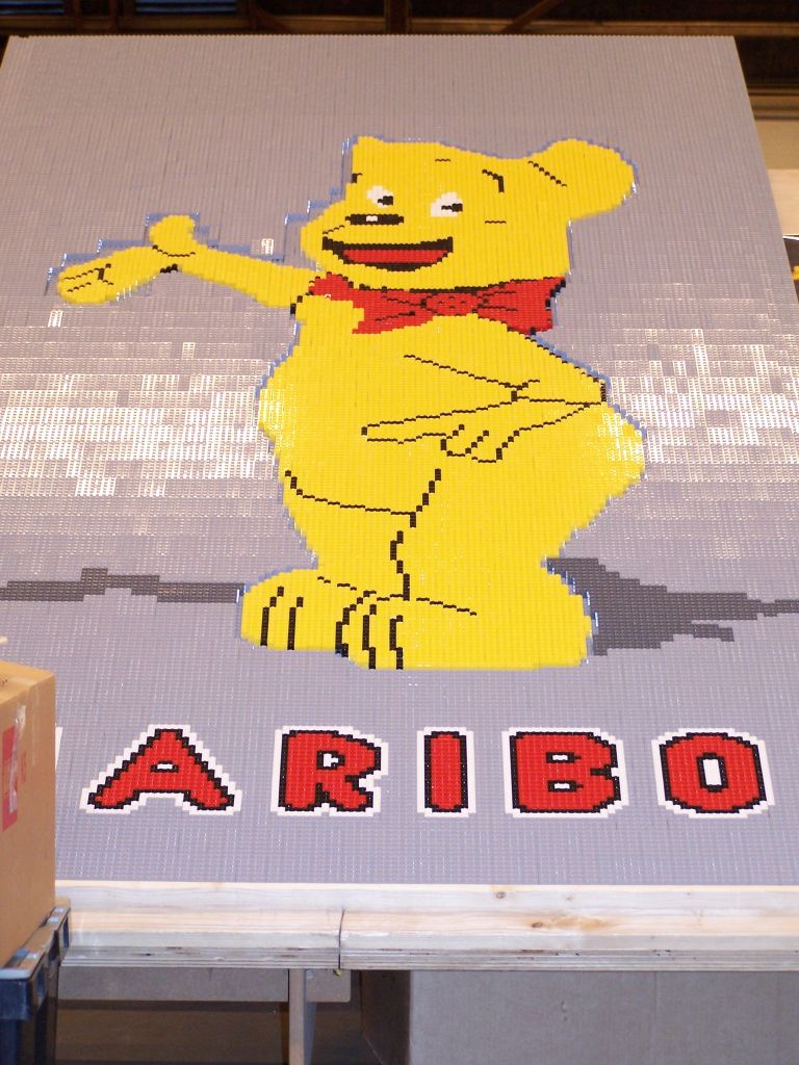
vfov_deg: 18.7
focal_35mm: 105
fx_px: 3231
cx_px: 400
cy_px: 532
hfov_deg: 14.1
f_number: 3.2
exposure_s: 1/10
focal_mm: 17.5
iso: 140
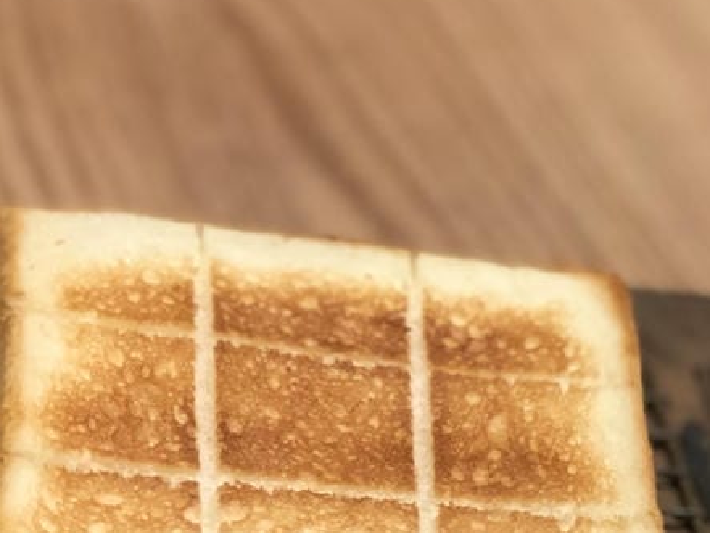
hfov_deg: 12.7
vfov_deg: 9.5
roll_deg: -18.7
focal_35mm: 155
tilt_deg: -40.8
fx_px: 3180
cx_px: 604
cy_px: 623
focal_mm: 6.6
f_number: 2.8
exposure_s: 1/30
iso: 125
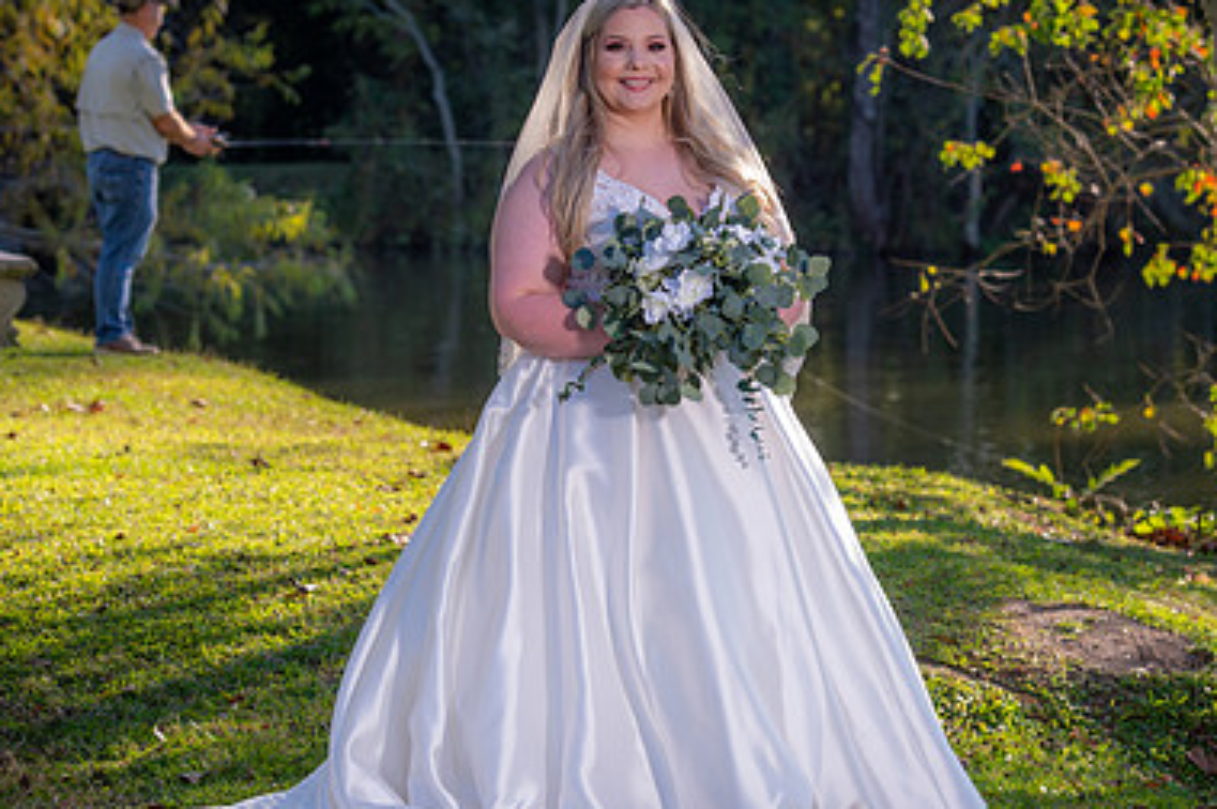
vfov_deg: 8.8
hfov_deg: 13.2
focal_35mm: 156
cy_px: 385
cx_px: 652
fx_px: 5269
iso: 100
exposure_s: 1/125
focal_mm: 102
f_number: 5.6
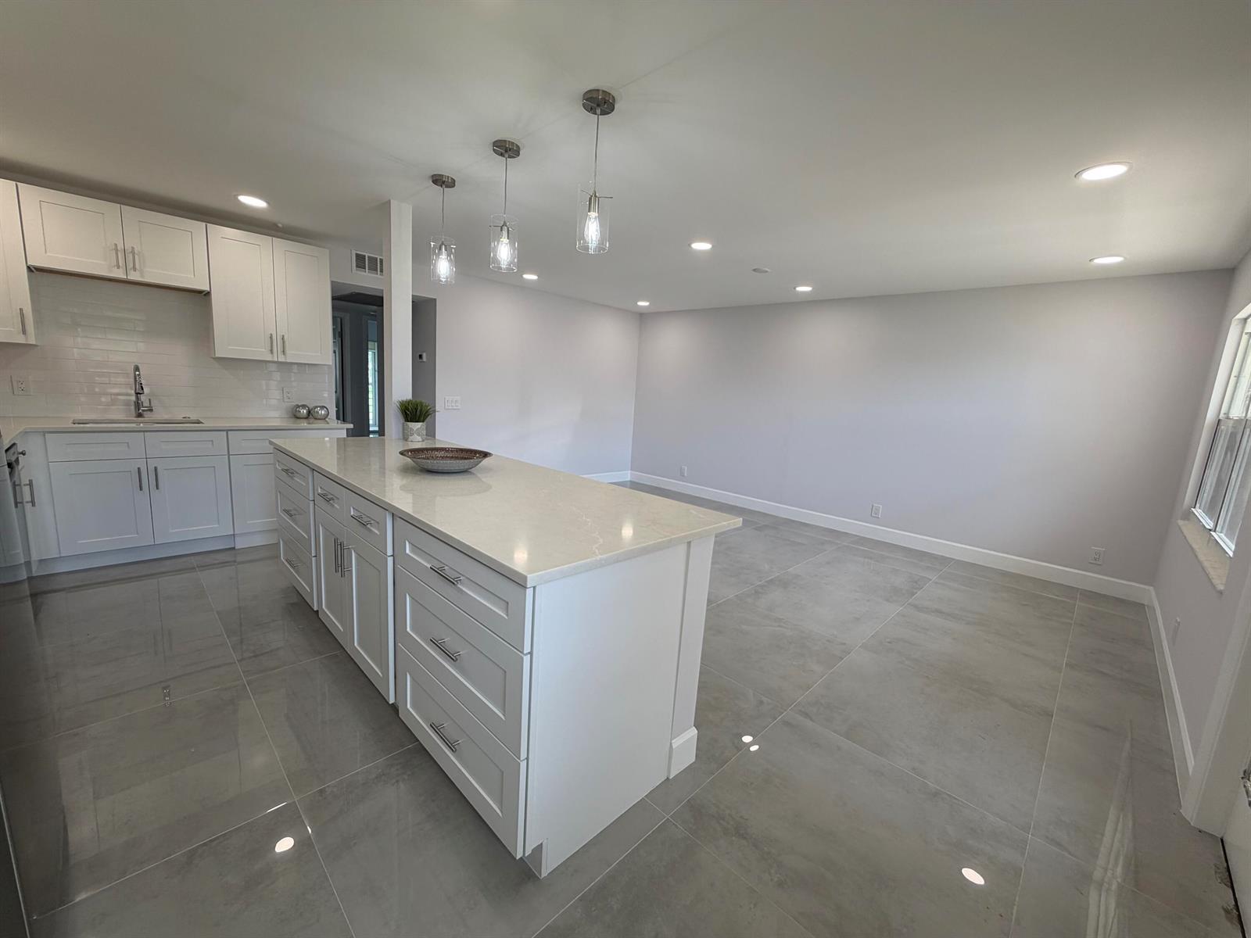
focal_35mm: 14
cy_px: 469
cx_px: 626
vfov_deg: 85.7
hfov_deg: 102.1
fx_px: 506
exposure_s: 1/120
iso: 50
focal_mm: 2.22
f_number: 2.2
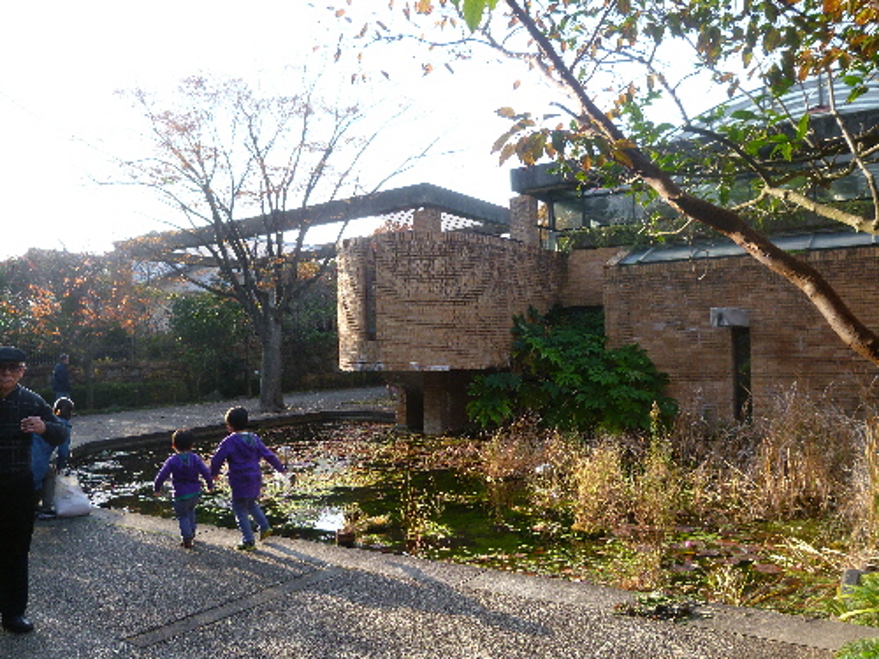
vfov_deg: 49.7
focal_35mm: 28
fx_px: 711
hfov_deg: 63.4
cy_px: 330
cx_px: 440
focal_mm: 4.9
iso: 100
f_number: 2.7
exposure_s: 1/250
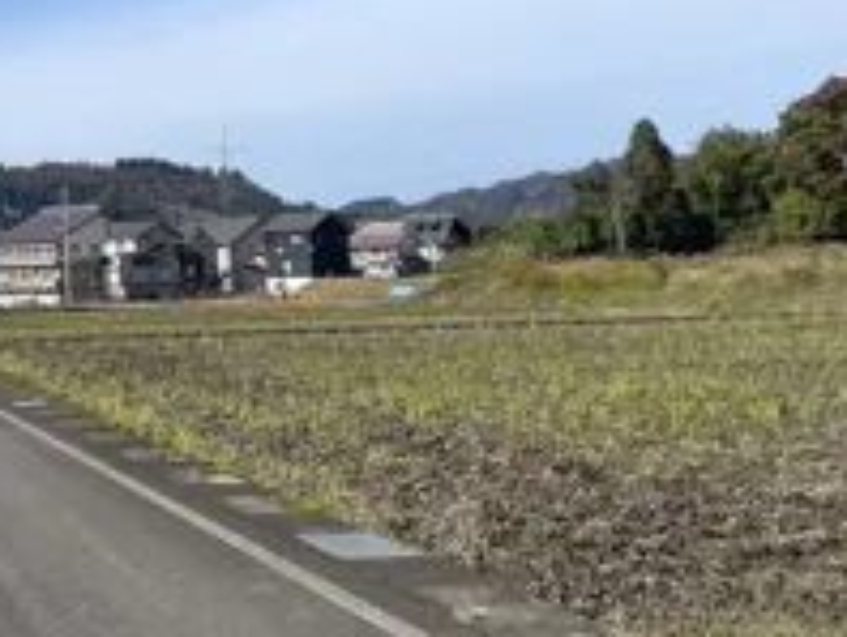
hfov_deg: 28.6
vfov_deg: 23.0
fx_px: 1543
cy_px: 141
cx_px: -21
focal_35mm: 63
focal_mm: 4.2
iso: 32
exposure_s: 1/4000
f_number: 1.6
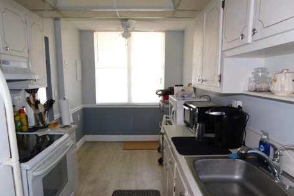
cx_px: 145
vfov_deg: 51.1
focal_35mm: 25
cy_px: 113
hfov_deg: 71.5
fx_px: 204
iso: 200
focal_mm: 4
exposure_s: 1/30
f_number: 3
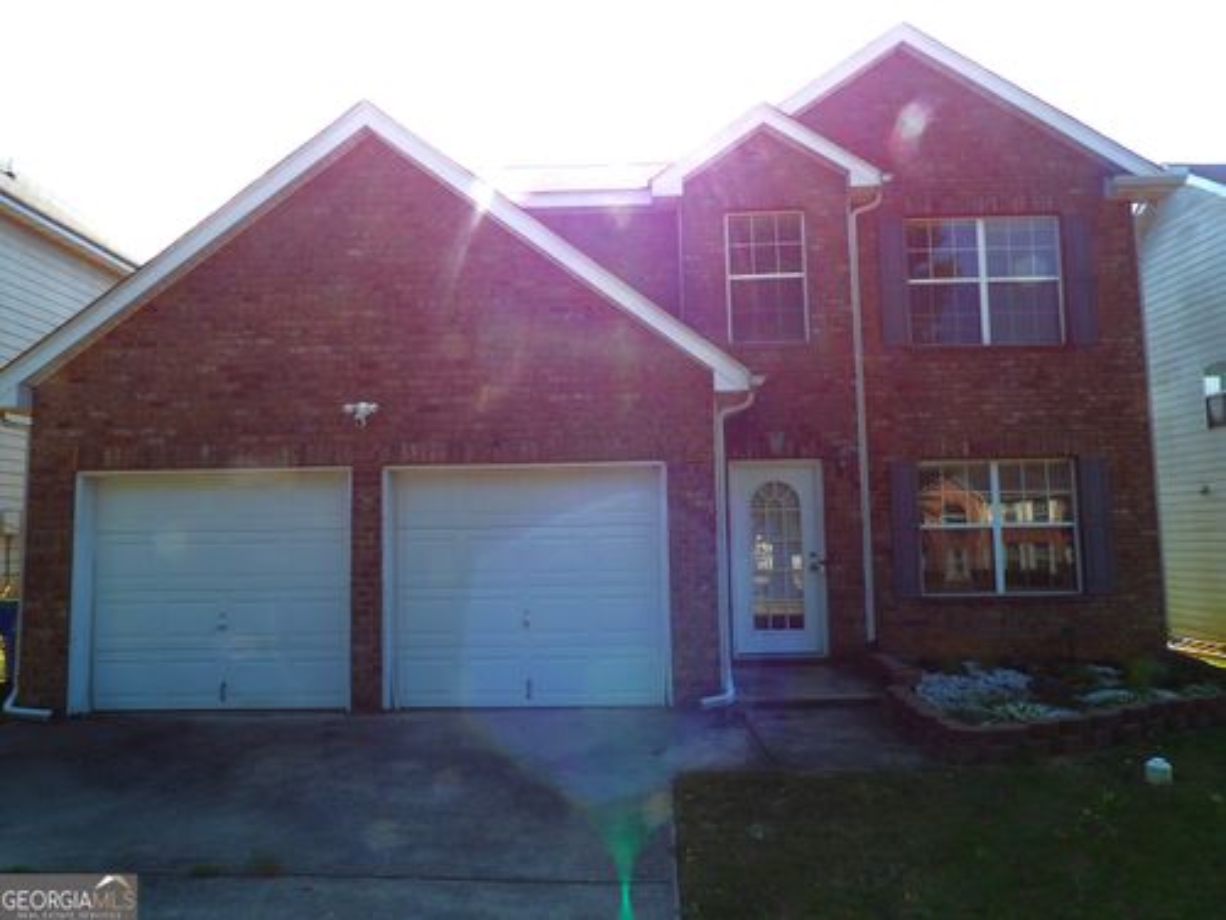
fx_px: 850
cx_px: 613
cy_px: 460
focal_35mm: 24
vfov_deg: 56.8
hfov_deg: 71.6
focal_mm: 4.3
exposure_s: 1/168
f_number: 5.6
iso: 100
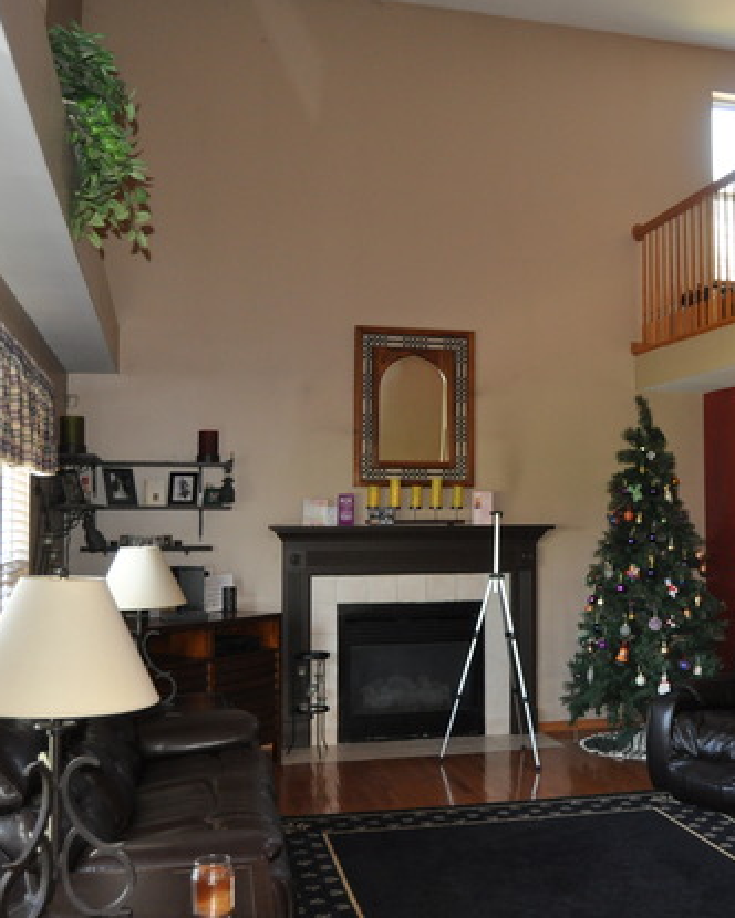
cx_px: 522
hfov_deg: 37.6
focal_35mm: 39
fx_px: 1060
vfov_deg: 46.8
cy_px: 450
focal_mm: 18
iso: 800
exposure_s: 1/60
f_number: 3.5
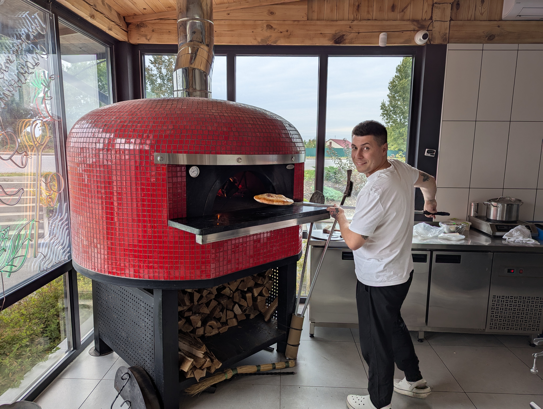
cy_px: 204
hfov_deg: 71.5
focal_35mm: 24
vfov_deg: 56.9
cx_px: 272
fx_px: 377
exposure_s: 1/451
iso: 46
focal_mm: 6.81
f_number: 1.85
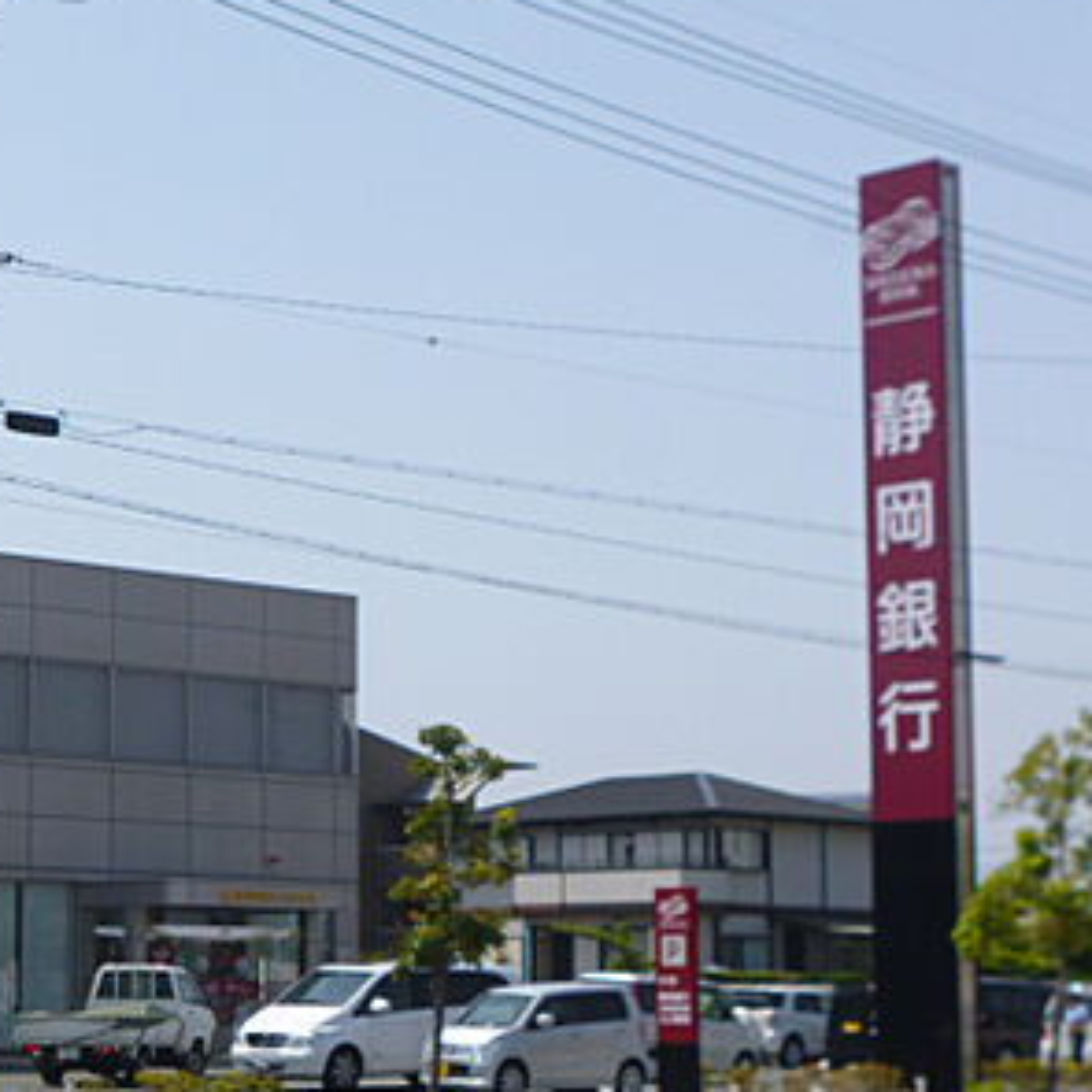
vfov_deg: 21.9
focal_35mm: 79
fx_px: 2820
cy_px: 659
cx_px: 107
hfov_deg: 21.4
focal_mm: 7.9
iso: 100
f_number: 3.4
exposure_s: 1/1300
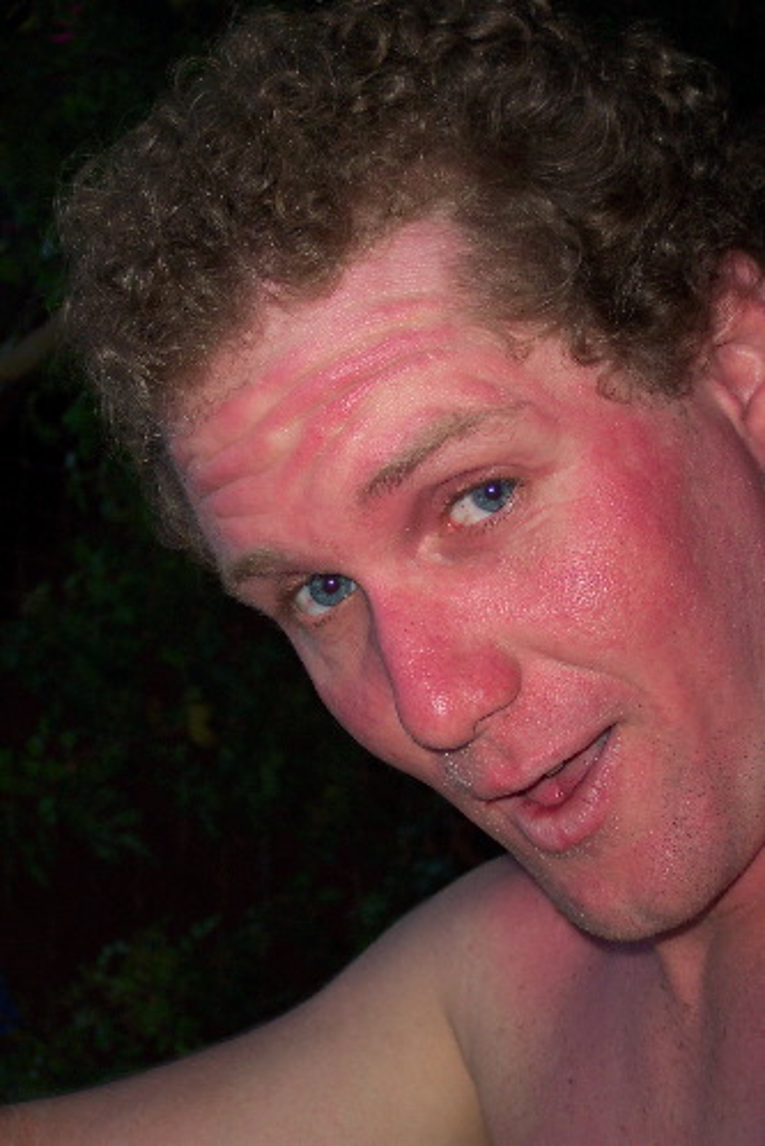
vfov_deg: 26.6
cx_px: 382
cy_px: 573
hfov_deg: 18.0
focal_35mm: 76
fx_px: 2421
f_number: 4
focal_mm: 16
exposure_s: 1/60
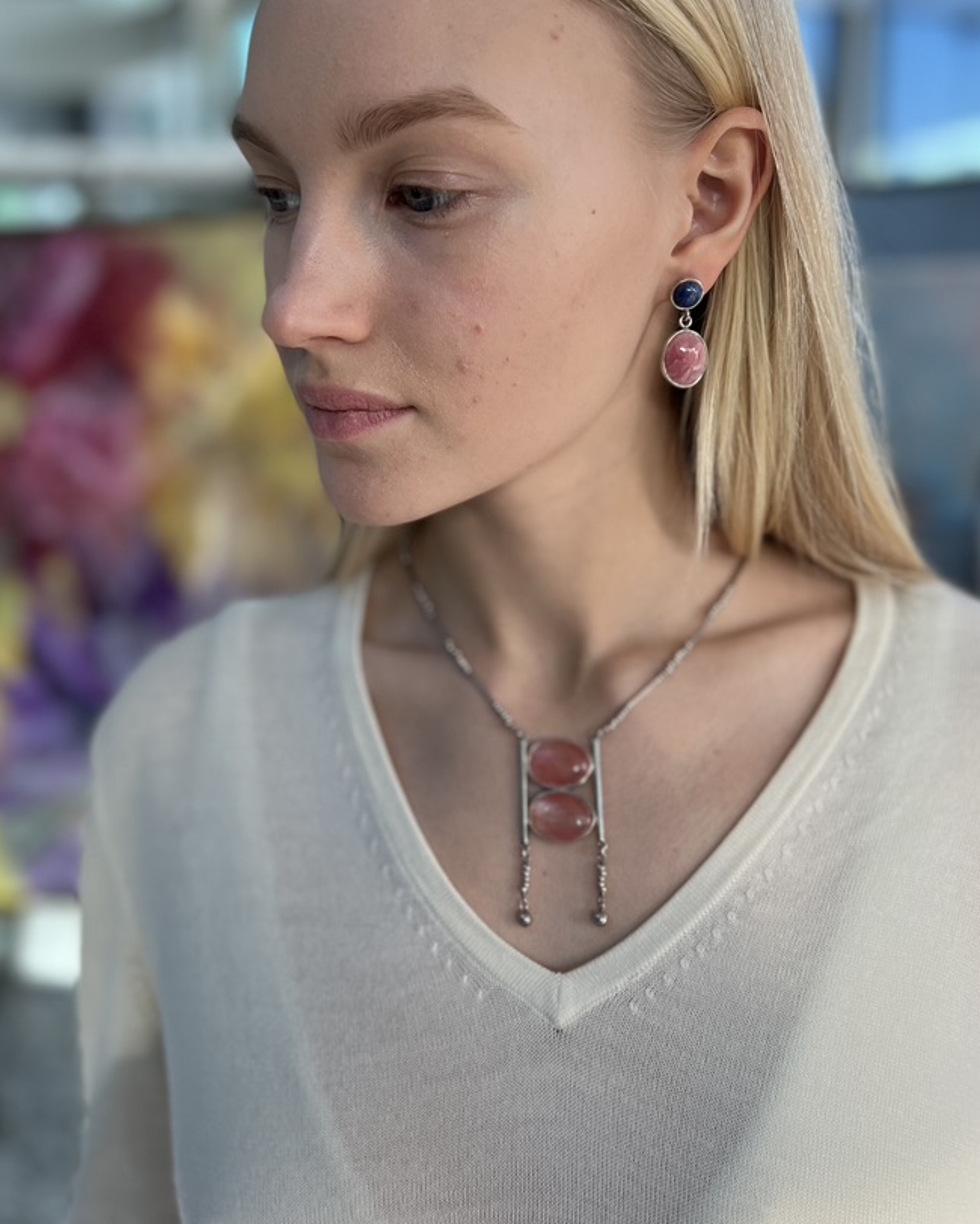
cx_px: 418
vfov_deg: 55.4
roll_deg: +1.7
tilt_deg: -9.1
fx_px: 1160
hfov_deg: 45.7
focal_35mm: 32
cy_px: 525
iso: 64
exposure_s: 1/121
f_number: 1.5
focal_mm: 5.7
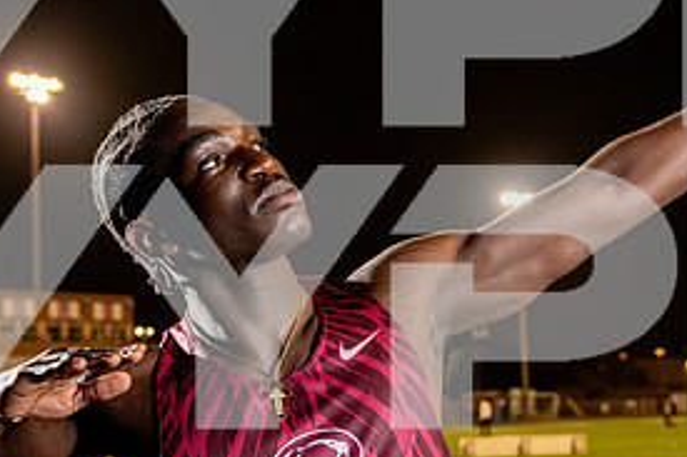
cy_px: 298
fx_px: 1449
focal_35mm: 76
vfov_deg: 17.9
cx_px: 342
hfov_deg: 26.7
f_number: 4
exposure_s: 1/250
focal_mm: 36
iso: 800
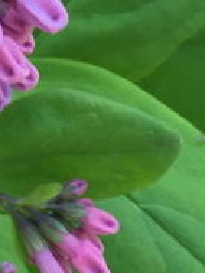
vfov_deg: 12.0
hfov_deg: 9.3
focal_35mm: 157
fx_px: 1238
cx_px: -66
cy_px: -133
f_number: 2.2
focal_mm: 4.15
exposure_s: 1/120
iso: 32
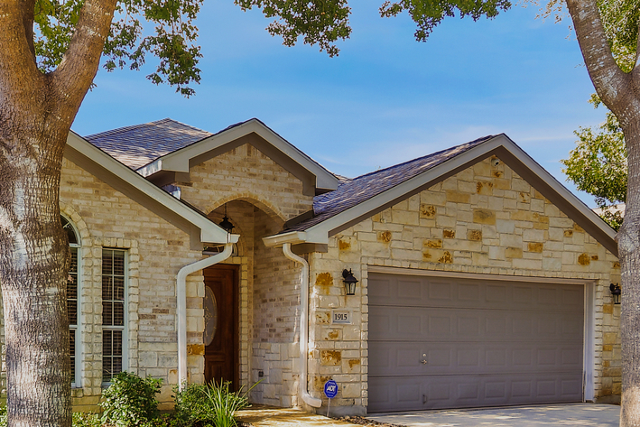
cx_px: 322
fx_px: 853
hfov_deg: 41.1
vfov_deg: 27.4
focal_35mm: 48
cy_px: 355
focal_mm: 14
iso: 125
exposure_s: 1/200
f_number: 5
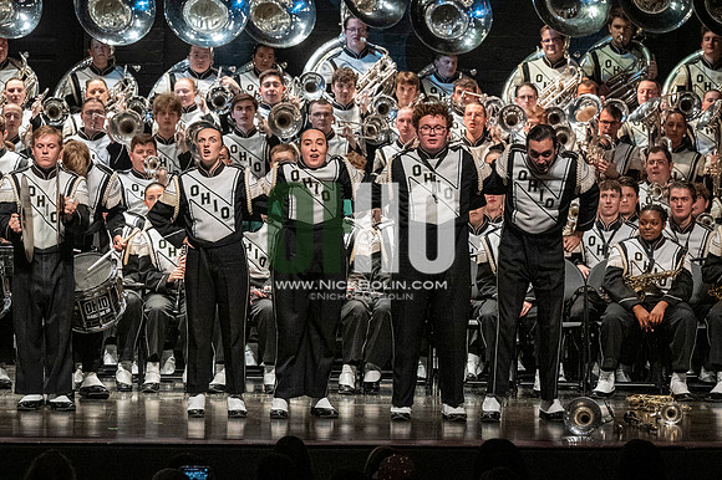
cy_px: 240
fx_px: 4510
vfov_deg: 6.1
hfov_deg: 9.2
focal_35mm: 225
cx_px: 361
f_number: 4
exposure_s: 1/500
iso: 4000
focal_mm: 150
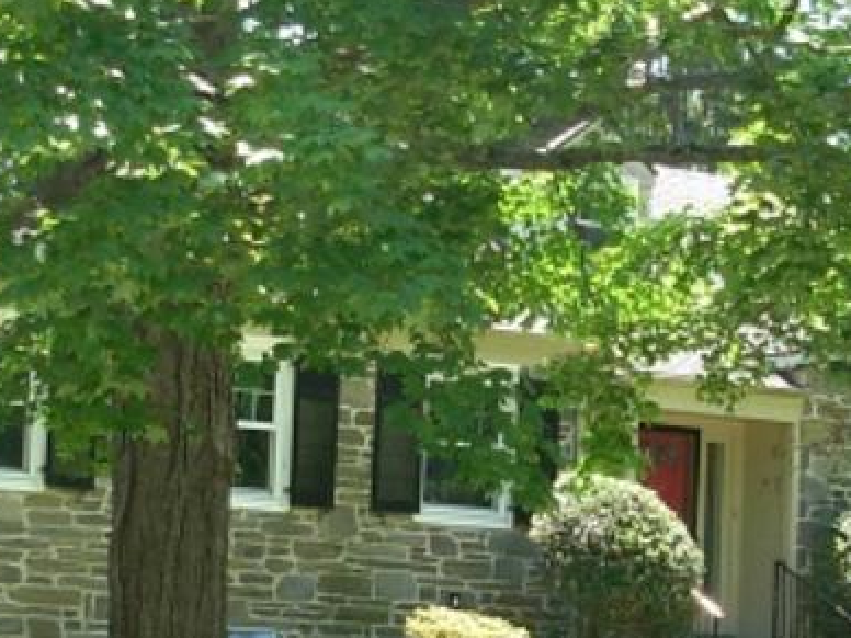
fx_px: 3466
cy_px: 364
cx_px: 283
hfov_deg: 14.0
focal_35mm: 141
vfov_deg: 10.5
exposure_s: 1/121
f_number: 2.9
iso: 79
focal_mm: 6.3
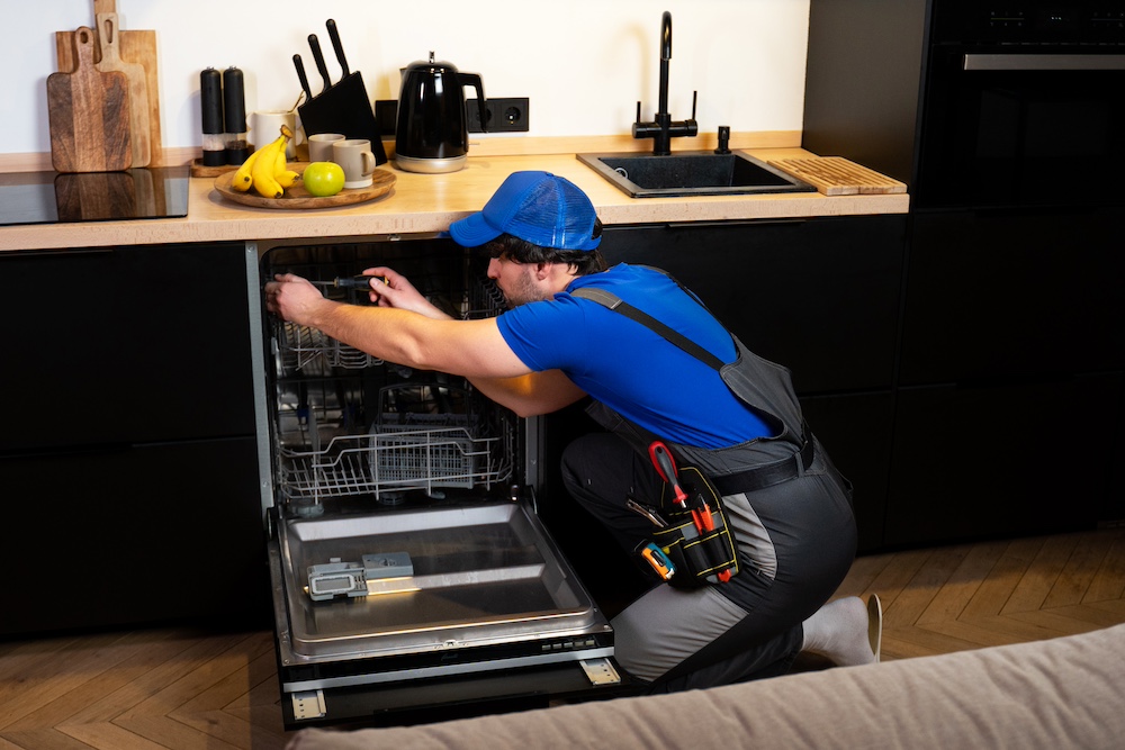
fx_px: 1313
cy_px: 375
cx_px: 562
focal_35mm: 42
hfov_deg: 46.4
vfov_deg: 31.9
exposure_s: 1/50
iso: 800
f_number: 2.8
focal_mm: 28
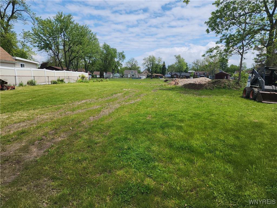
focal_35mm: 23
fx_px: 184
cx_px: 138
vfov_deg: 58.9
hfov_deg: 73.9
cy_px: 104
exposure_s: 1/1659
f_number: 1.8
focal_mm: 6.4
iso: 12
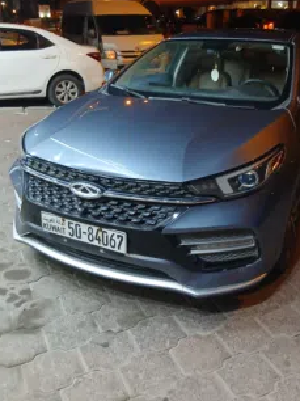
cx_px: 173
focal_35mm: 34
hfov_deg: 41.6
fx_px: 393
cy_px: 143
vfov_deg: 53.2
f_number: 1.8
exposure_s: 1/25
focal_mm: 3.98
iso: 320
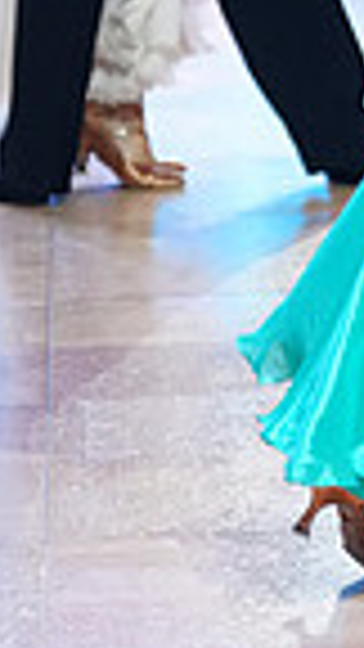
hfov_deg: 4.0
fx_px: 5062
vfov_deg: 7.2
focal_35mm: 295
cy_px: -356
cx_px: 865
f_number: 2.8
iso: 2000
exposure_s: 1/500
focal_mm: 70
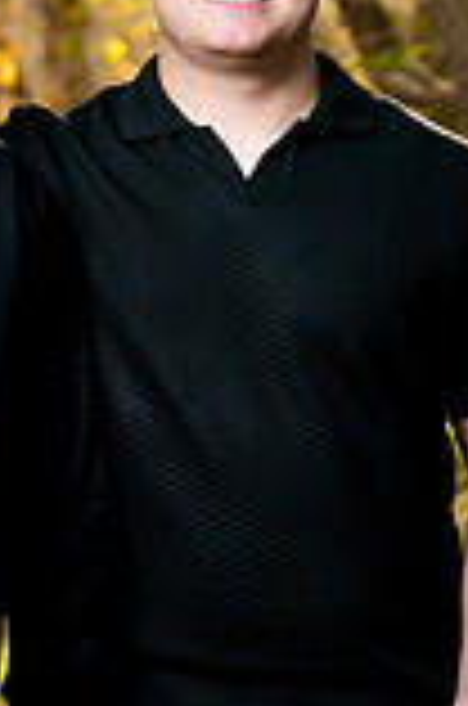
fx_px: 3937
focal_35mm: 201
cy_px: 463
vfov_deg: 10.2
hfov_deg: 6.8
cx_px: 36
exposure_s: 1/160
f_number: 3.5
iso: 400
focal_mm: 70
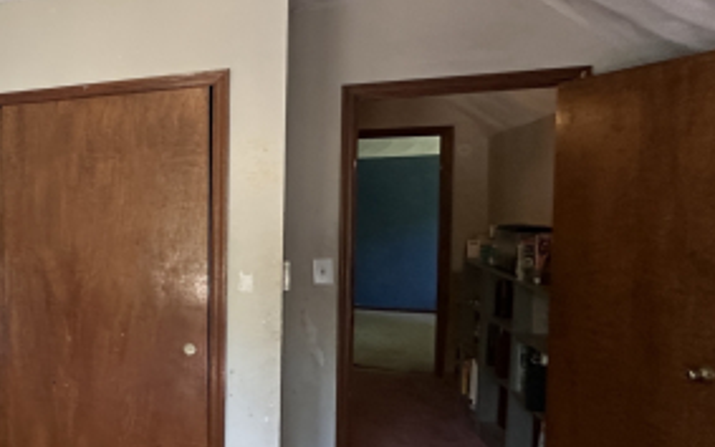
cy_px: 237
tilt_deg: -2.8
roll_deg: +0.5
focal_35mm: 35
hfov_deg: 40.9
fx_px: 682
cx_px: -117
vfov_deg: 36.3
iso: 200
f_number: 2.2
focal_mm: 2.22
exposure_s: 1/60
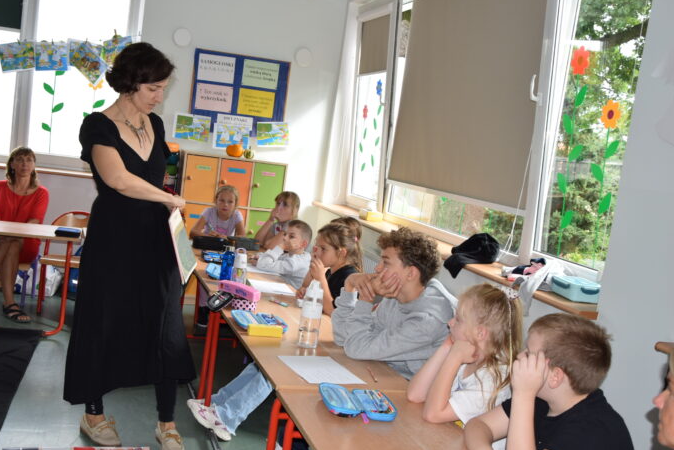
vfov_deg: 32.7
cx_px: 291
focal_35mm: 41
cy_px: 228
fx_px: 768
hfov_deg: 47.3
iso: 500
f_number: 5.6
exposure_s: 1/125
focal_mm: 24
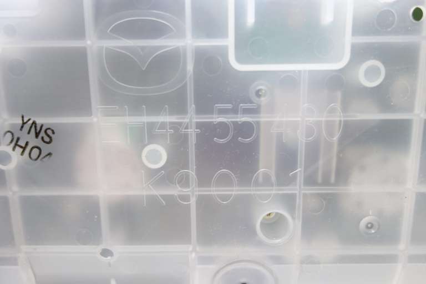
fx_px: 331
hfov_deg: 65.5
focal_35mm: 28
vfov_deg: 46.4
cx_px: 213
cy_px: 142
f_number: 2
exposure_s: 1/30
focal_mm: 10.53
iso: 125
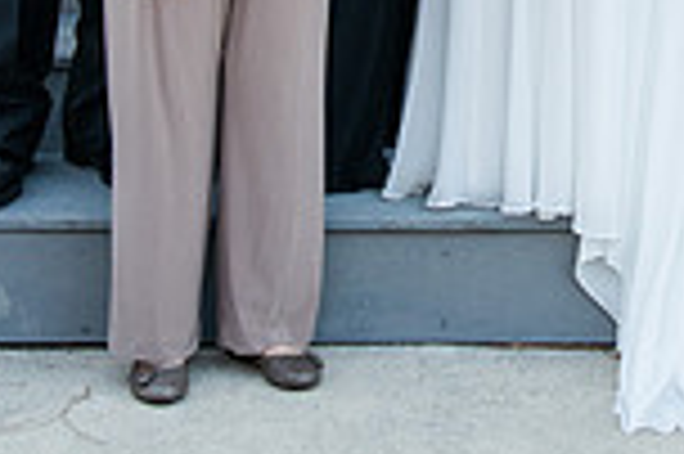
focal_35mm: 153
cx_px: 590
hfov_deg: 13.3
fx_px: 2904
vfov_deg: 8.6
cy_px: -342
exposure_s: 1/320
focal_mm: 36
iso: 250
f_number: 3.5
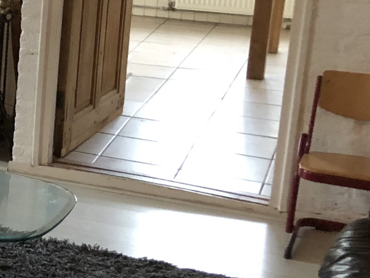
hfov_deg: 16.3
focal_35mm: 105
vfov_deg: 14.1
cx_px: -262
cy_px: 105
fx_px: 1122
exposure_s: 1/4
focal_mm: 3.99
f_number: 1.8
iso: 100
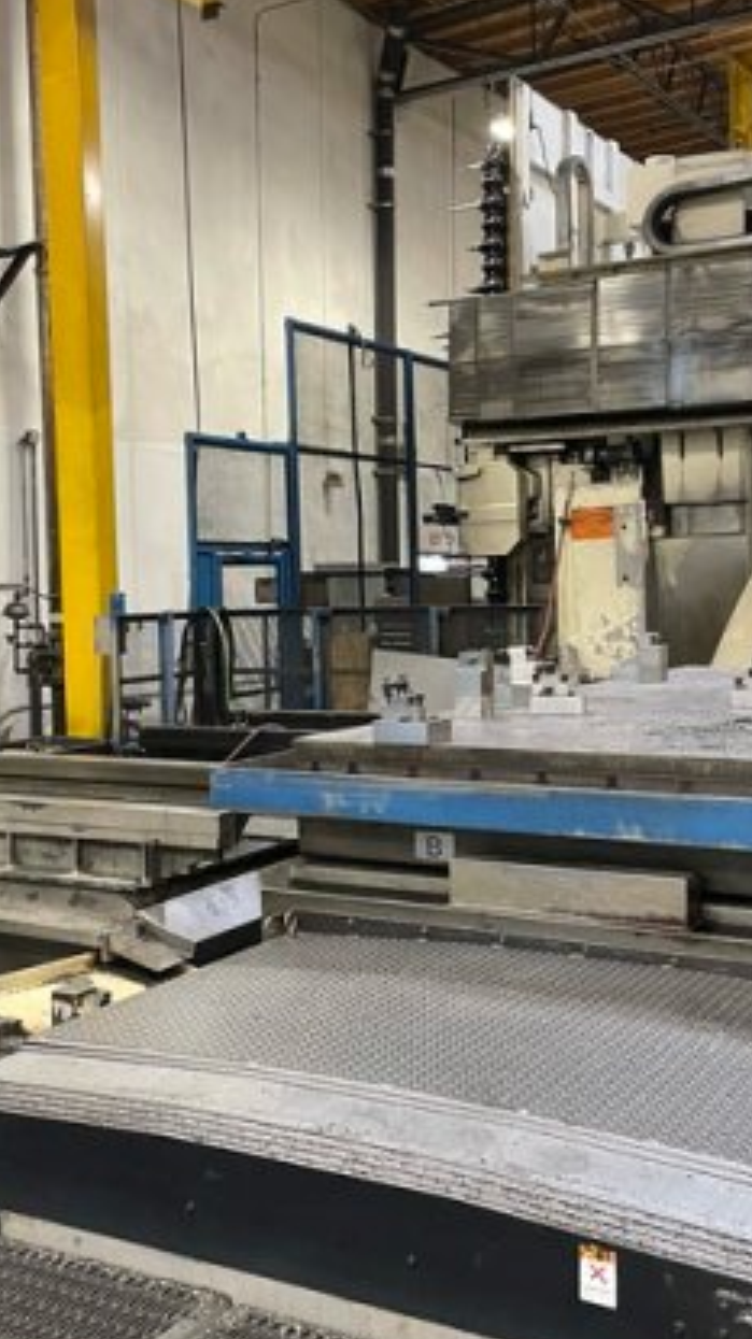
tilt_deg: -2.1
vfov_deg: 49.4
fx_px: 1455
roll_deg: +1.4
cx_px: 355
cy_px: 645
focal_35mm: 41
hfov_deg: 29.0
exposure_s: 1/60
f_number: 1.6
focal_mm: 4.2
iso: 200
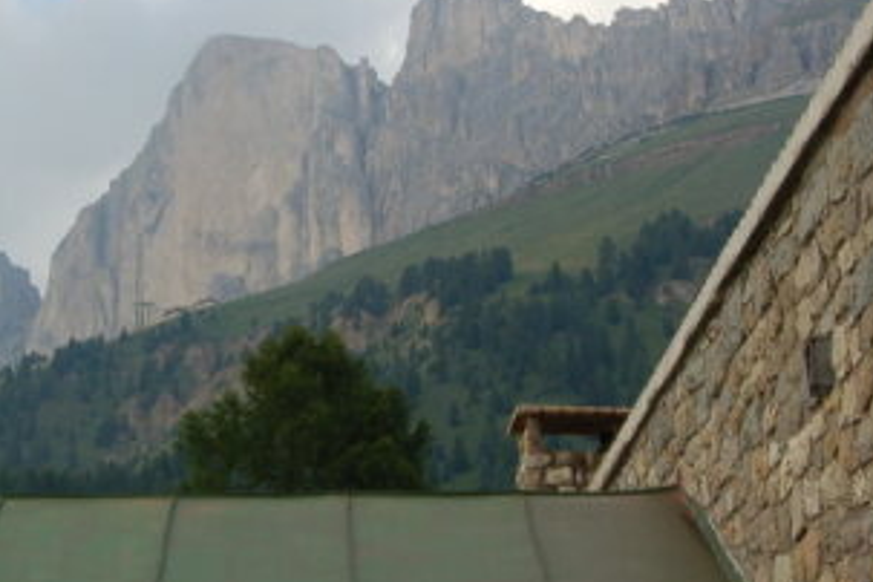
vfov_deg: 14.9
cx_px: 213
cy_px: 230
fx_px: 2231
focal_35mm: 92
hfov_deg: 21.9
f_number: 10
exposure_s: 1/250
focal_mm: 31
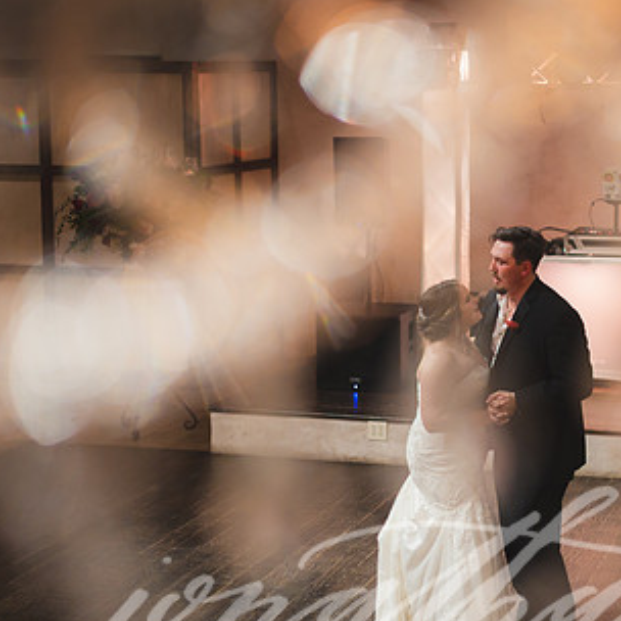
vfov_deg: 20.6
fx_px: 1705
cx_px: 488
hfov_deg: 20.4
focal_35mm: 84
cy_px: 372
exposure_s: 1/160
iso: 2000
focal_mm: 50
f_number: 2
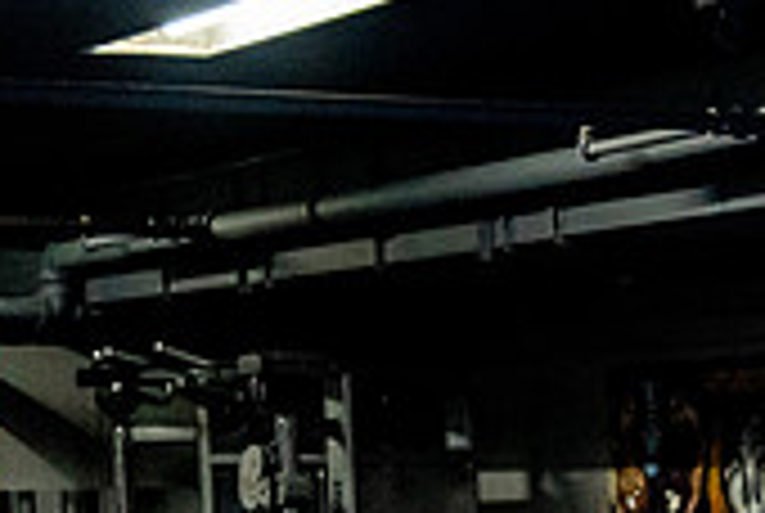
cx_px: 1138
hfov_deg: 11.2
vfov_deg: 7.6
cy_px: 799
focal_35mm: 177
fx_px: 3768
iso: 5000
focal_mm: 35
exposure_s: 1/800
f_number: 2.8
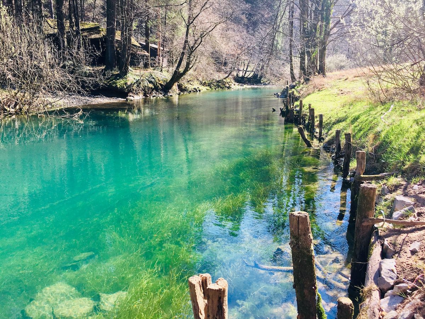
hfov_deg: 61.7
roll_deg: -0.8
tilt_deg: -12.0
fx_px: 356
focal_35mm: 29
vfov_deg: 48.2
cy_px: 160
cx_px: 212
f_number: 2.2
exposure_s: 1/416
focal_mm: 4.15
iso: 25
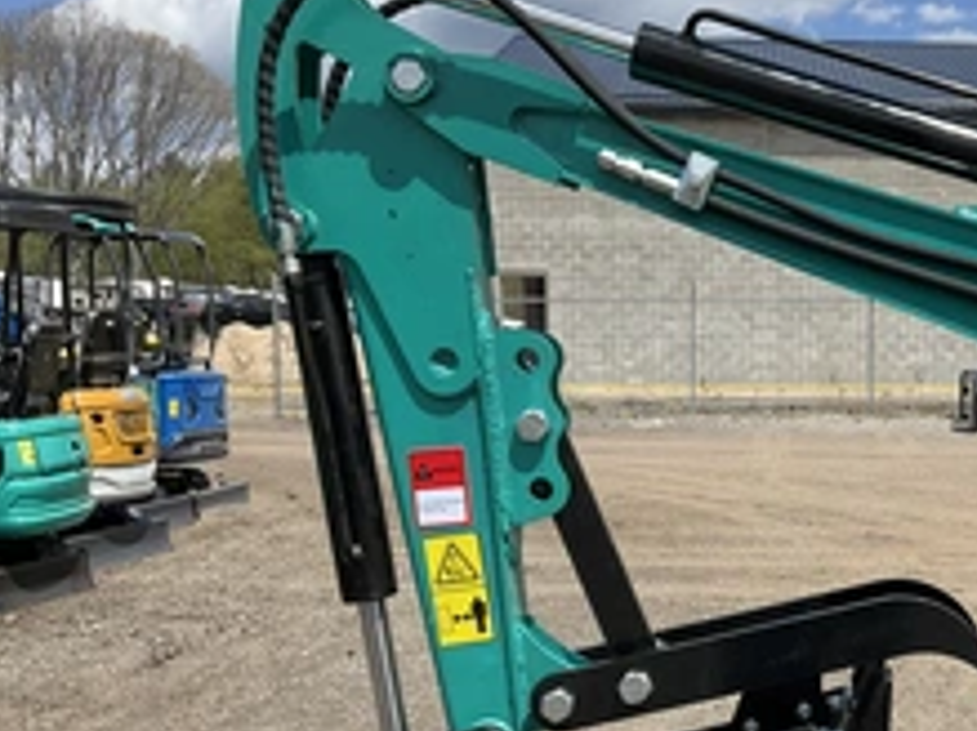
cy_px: 446
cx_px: 848
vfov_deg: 27.4
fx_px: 1495
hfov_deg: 34.5
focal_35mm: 53
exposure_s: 1/2227
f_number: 1.8
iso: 25
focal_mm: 3
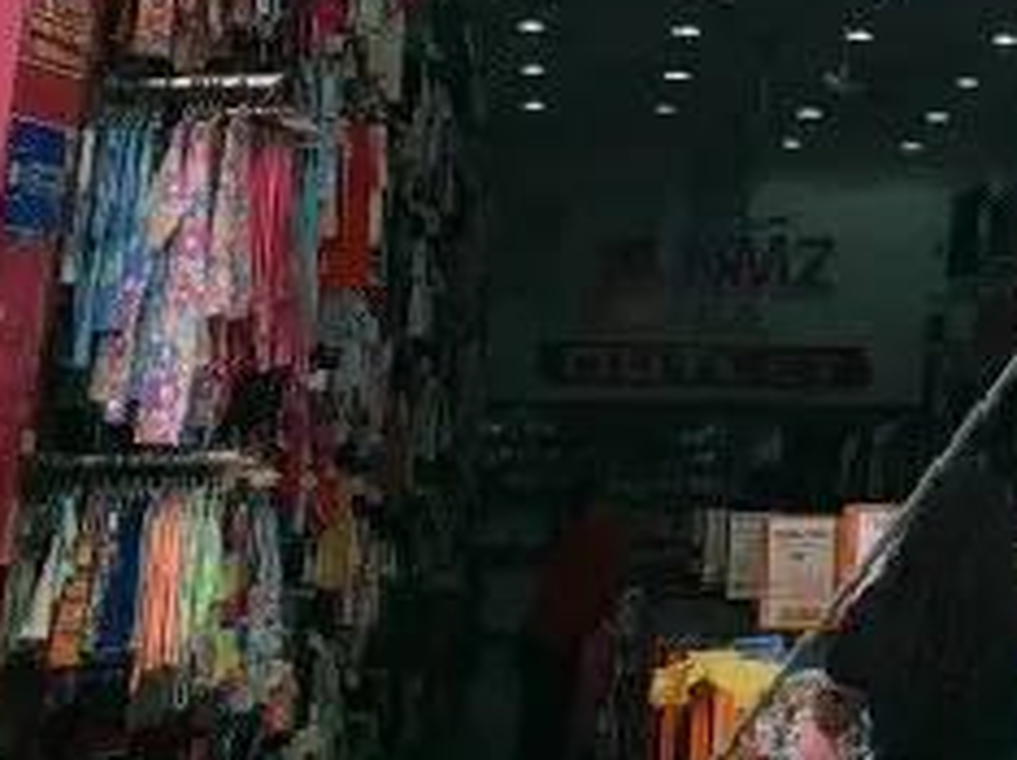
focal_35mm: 89
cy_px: -495
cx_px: 1221
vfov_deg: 14.9
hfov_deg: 20.6
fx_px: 2612
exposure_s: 1/526
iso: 50
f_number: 2.4
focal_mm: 4.3
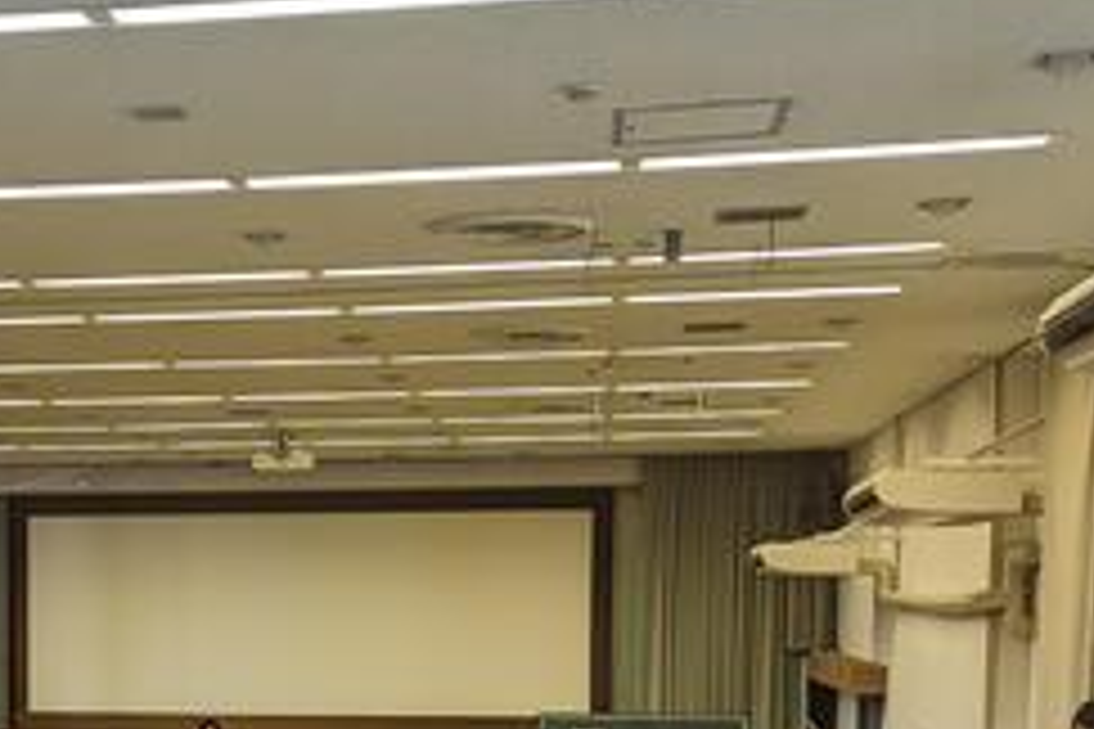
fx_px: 2188
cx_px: 99
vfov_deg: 18.3
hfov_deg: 27.0
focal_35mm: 72
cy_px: 772
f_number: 1.85
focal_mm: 6.81
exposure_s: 1/196
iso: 229
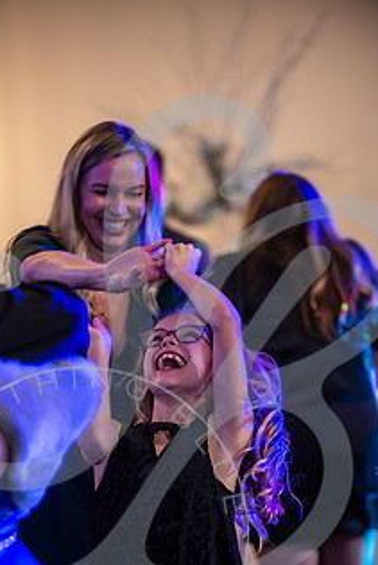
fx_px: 2690
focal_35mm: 171
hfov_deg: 8.0
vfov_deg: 12.0
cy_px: 397
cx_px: 163
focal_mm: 120
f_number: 2.8
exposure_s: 1/160
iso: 1250
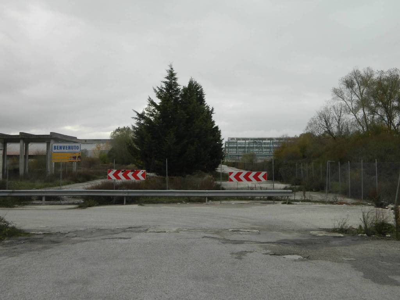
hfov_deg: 45.8
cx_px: 200
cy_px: 150
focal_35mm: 41
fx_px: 474
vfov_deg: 35.1
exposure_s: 1/200
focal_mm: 7.3
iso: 80
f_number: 3.5
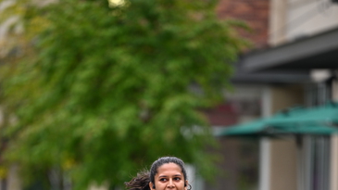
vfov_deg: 3.8
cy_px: 201
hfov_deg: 6.8
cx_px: 169
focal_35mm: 316
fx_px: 2831
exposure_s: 1/1250
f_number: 2.8
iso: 400
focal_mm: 200
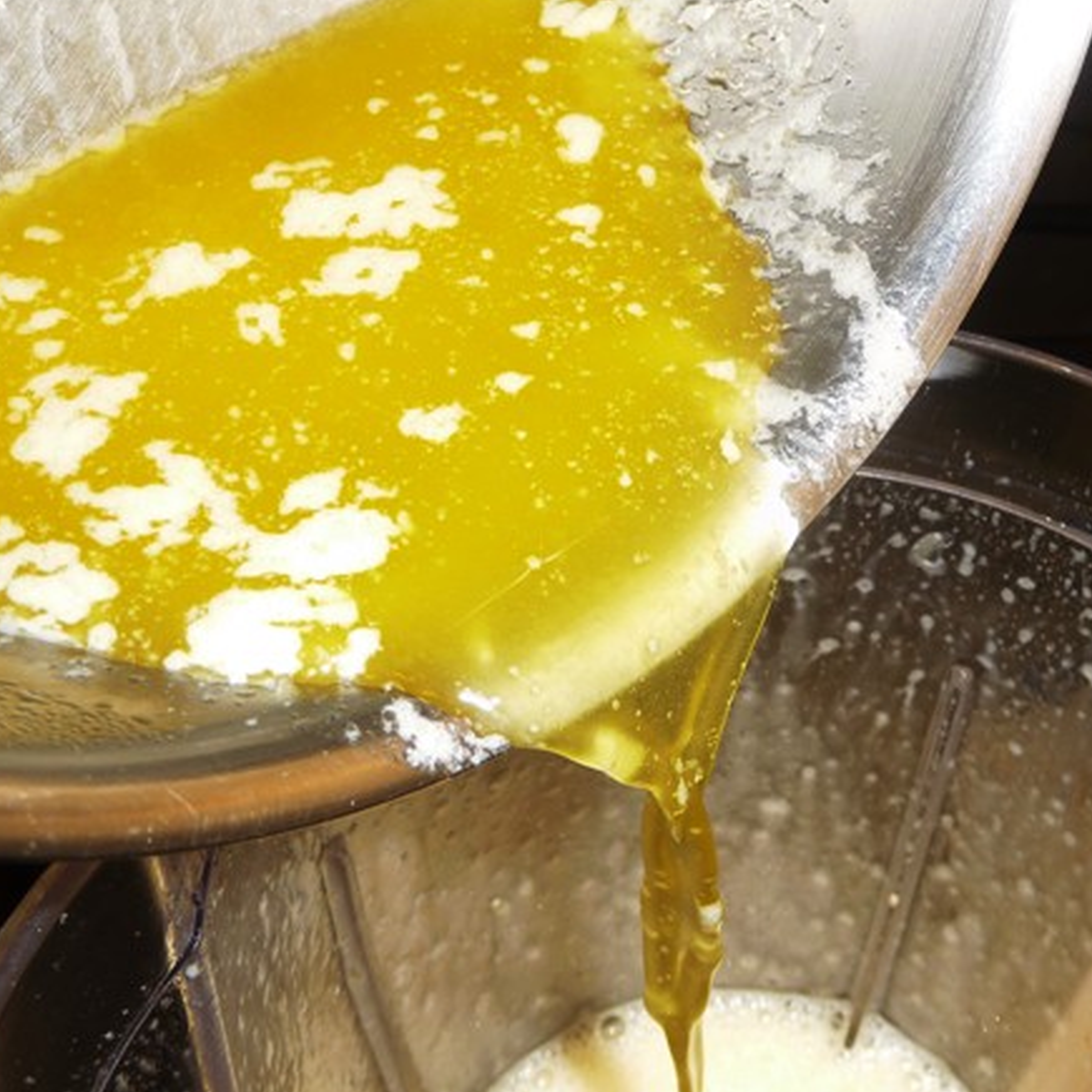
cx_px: 690
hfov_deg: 32.6
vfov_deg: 32.8
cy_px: 530
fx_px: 1856
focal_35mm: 52
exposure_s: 1/30
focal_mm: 6.7
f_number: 3.9
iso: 100
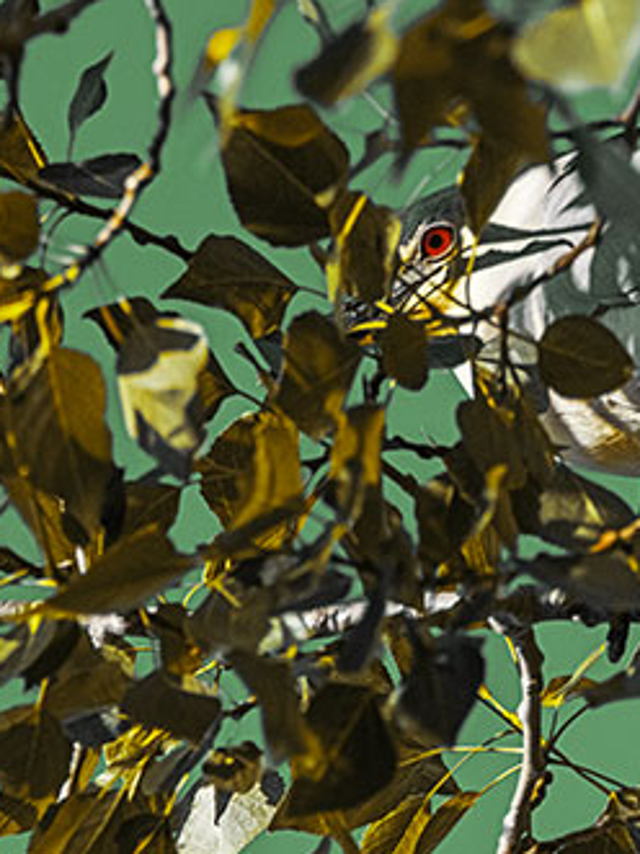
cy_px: 427
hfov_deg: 1.6
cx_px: 446
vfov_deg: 2.1
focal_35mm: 944
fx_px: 23286
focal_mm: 650
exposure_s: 1/4000
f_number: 11
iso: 3200
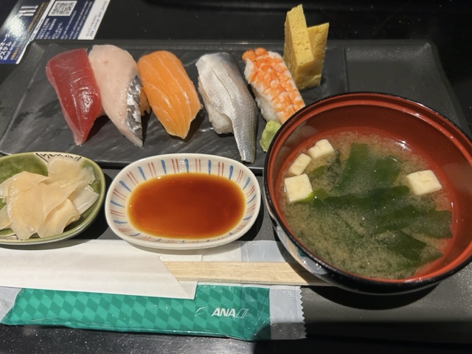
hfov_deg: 67.3
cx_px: 236
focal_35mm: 26
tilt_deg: -59.7
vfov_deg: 53.1
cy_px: 177
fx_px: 355
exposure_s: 1/50
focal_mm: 5.7
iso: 100
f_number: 1.5
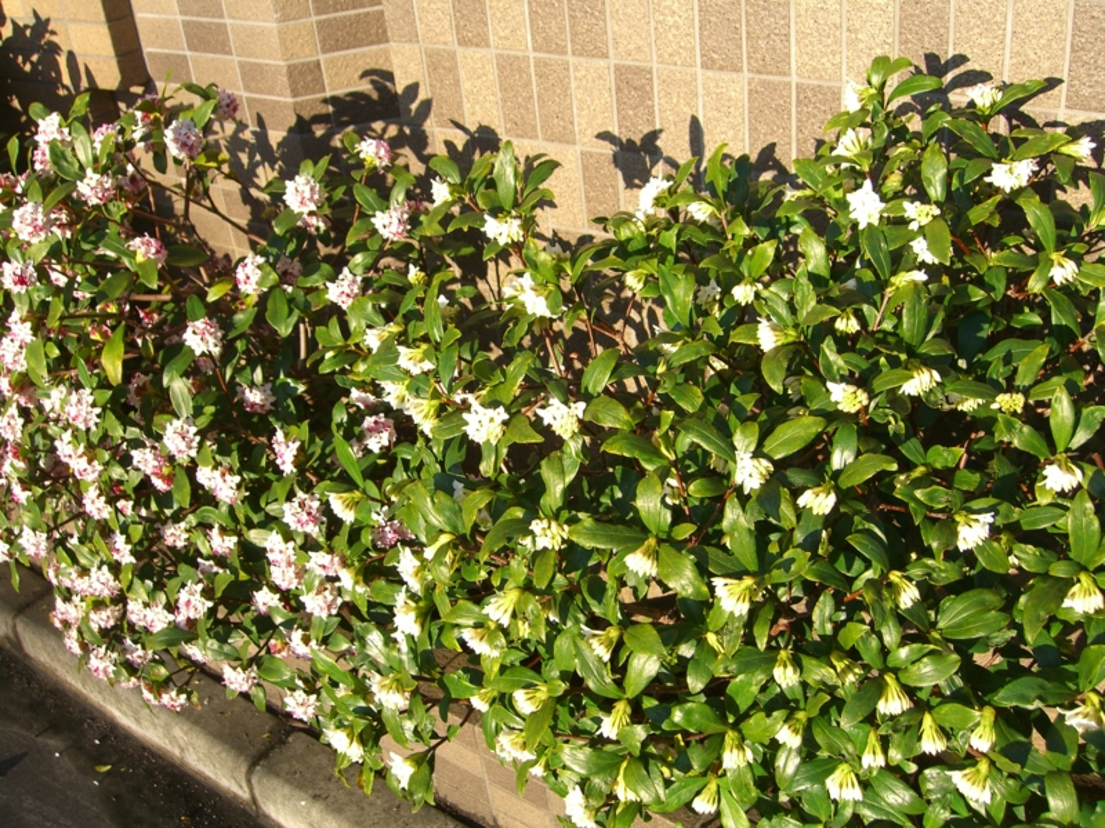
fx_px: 1213
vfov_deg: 37.7
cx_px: 552
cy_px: 414
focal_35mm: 38
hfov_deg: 49.0
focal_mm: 7.9
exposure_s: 1/250
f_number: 4
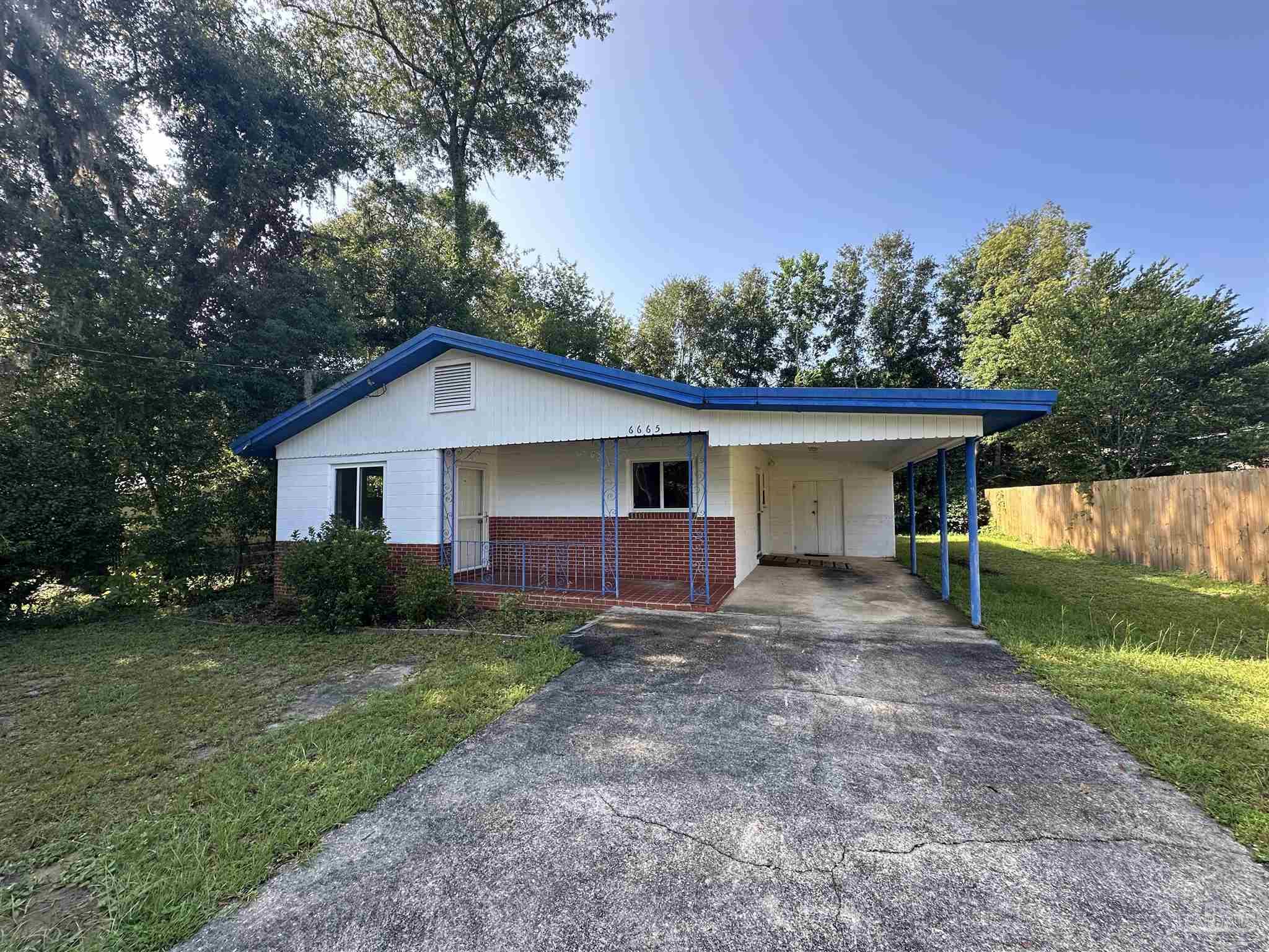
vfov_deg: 85.7
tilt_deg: +3.6
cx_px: 634
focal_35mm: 14
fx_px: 513
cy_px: 476
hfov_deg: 102.1
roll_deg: -0.2
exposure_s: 1/335
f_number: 2.2
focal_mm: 2.22
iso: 40
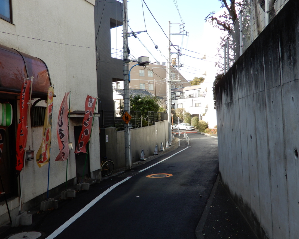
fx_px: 283
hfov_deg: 55.7
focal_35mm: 32
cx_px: 152
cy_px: 117
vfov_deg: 45.8
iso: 80
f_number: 3.5
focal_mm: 5.4
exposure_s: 1/200
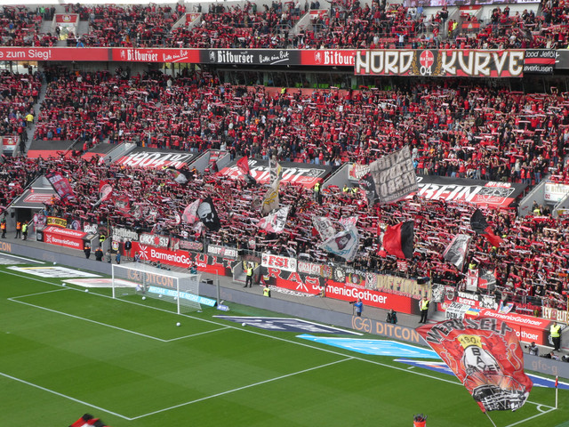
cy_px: 214
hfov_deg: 27.8
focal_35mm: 70
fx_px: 1151
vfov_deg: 21.0
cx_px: 284
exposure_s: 1/80
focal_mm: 12.5
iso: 100
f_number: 4.5
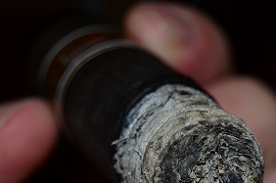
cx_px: 203
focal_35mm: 168
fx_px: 1286
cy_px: 175
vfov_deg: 8.1
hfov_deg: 12.2
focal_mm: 55
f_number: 5.6
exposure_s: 1/60
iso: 720
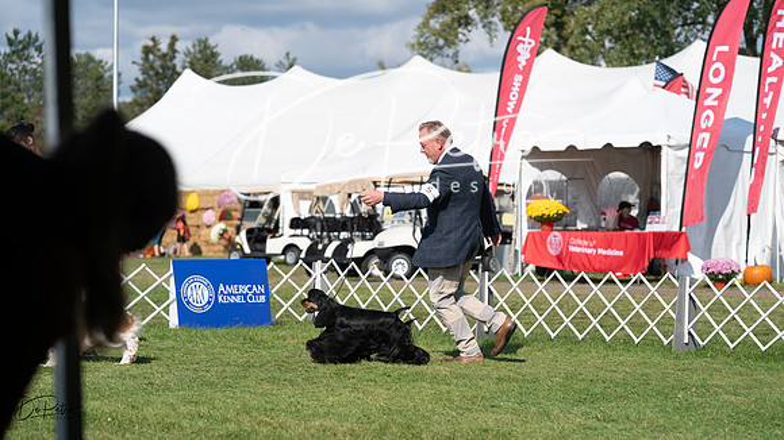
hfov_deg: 20.0
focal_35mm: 107
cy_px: 220
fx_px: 2221
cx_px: 392
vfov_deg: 11.3
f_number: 4
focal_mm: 102
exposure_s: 1/1250
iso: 100
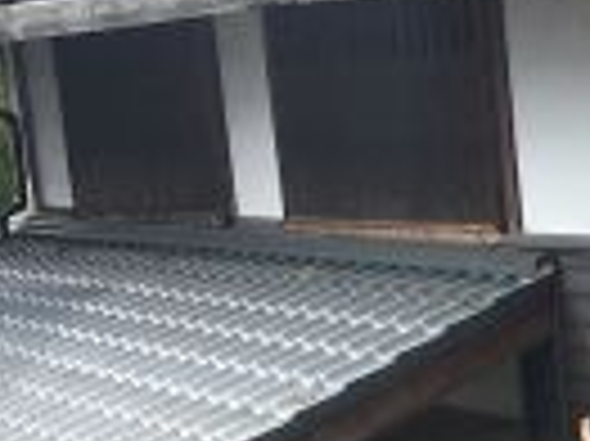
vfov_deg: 8.9
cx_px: 1076
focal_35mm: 159
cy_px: 778
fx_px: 2708
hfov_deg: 11.5
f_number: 2.2
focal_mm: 3.81
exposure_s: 1/175
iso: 100
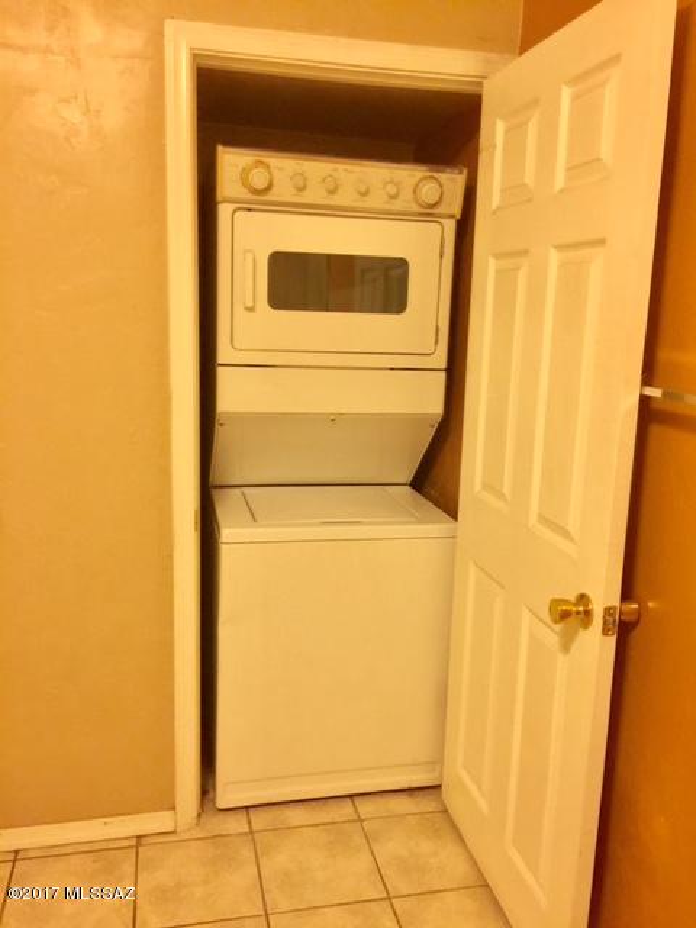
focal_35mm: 29
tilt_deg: -11.9
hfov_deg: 48.2
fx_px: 777
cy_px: 464
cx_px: 348
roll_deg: -1.4
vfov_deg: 61.7
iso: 80
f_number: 2.2
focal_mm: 4.15
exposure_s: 1/4
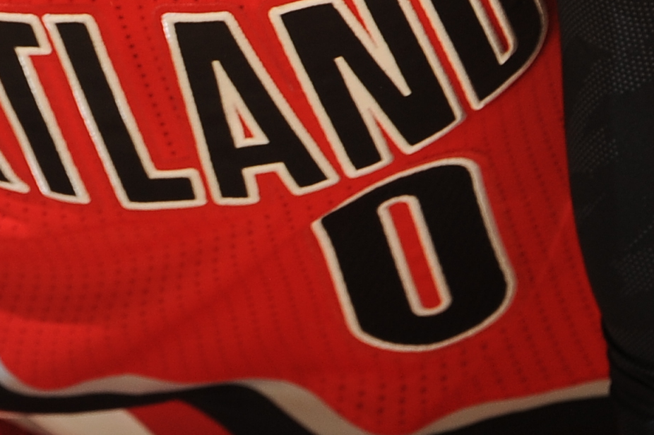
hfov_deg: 1.1
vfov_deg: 0.7
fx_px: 33366
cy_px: -455
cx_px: 737
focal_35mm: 1838
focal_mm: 400
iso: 400
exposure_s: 1/320
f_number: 5.6
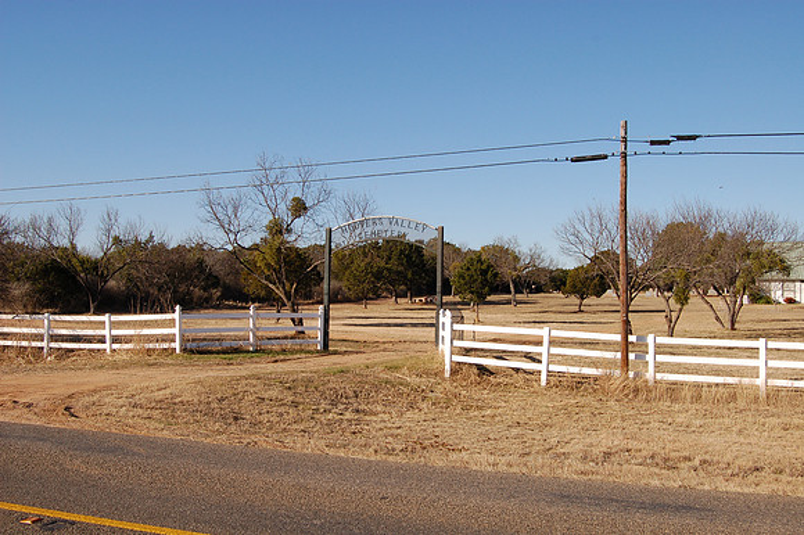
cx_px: 402
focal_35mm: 36
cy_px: 268
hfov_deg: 53.2
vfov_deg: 36.8
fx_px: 804
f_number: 9
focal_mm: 24
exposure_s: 1/320
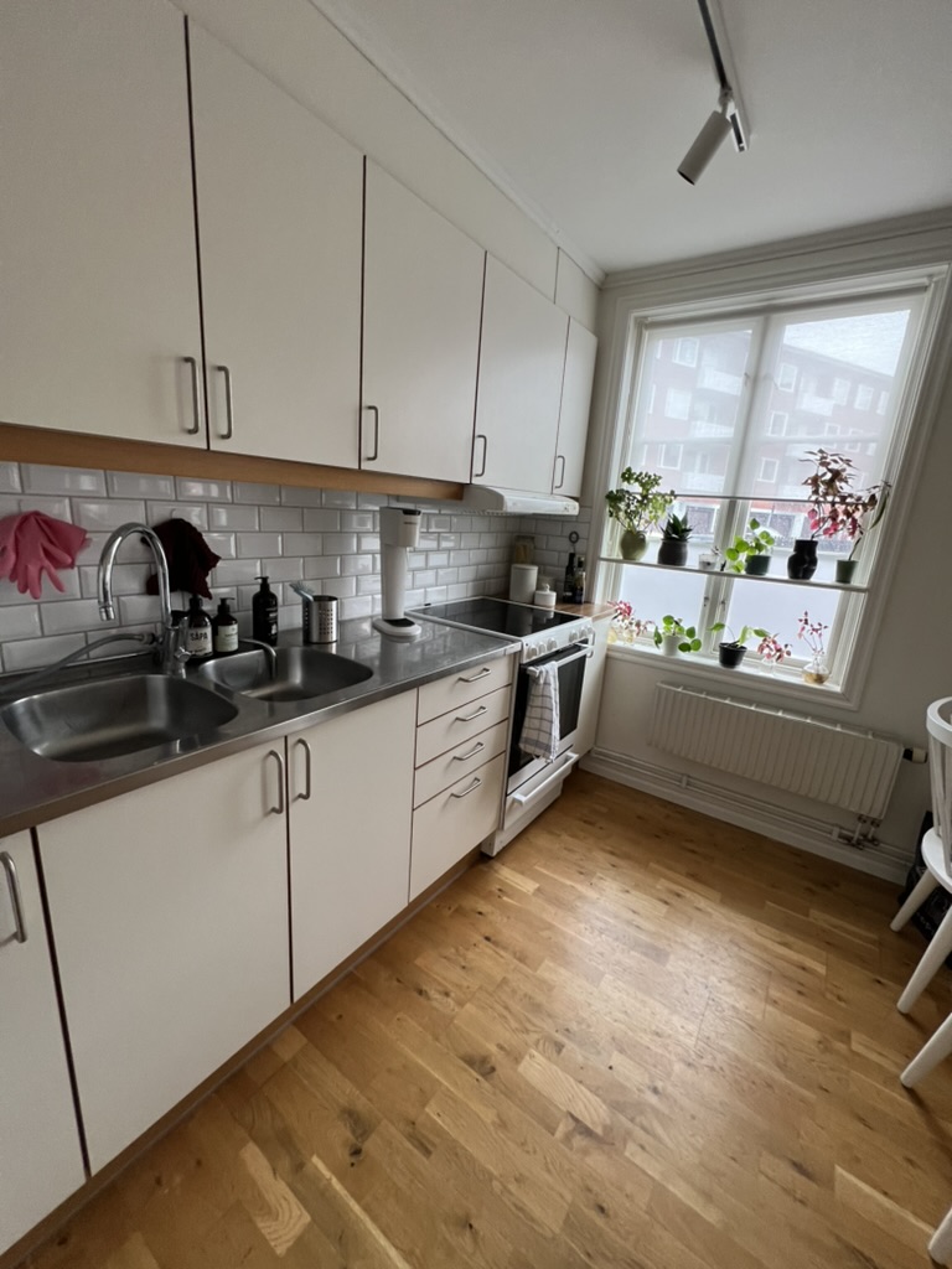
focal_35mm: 13
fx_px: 477
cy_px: 634
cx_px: 476
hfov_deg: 89.9
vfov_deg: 106.2
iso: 160
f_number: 1.8
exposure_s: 1/50
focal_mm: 1.57
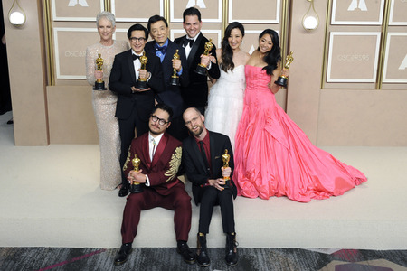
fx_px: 509
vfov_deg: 29.9
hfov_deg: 43.6
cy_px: 136
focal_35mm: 45
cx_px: 204
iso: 2000
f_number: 8
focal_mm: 45
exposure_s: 1/200
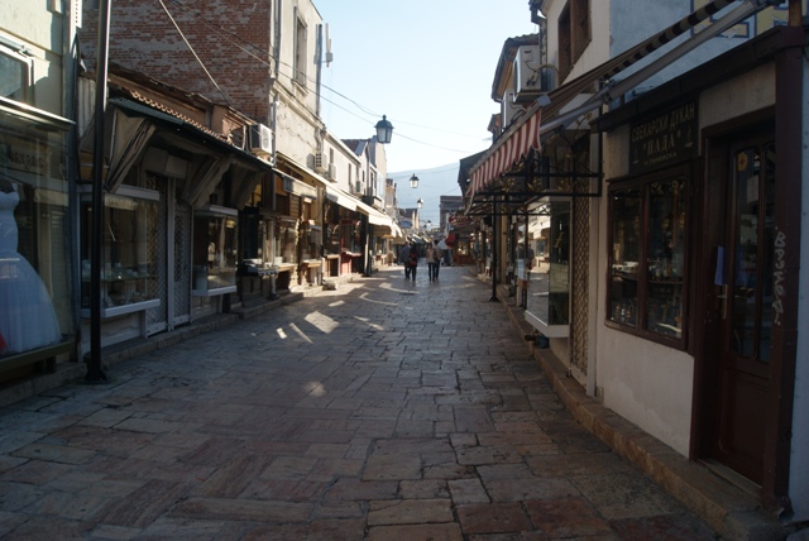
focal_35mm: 27
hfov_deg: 67.3
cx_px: 404
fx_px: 607
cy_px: 270
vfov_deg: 48.0
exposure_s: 1/60
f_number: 8
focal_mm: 18
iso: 100
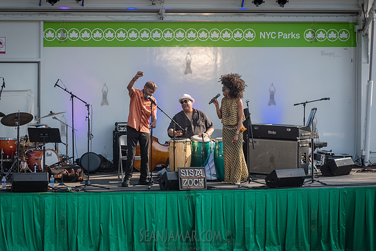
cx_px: 188
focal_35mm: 157
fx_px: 1641
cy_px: 126
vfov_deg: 8.7
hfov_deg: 13.1
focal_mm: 155
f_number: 4.5
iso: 200
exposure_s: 1/500
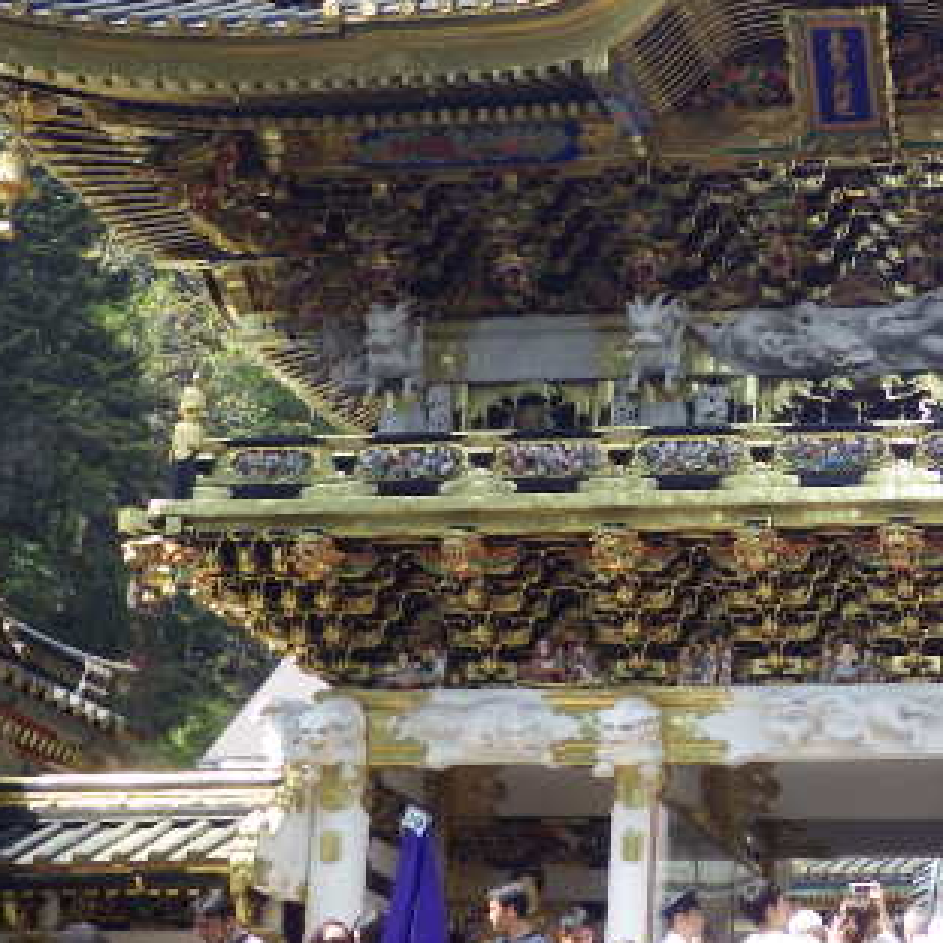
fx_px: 3020
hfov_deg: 17.4
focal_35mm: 98
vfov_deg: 17.7
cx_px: 904
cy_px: 426
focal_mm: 9.6
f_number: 4.6
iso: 125
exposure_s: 1/125
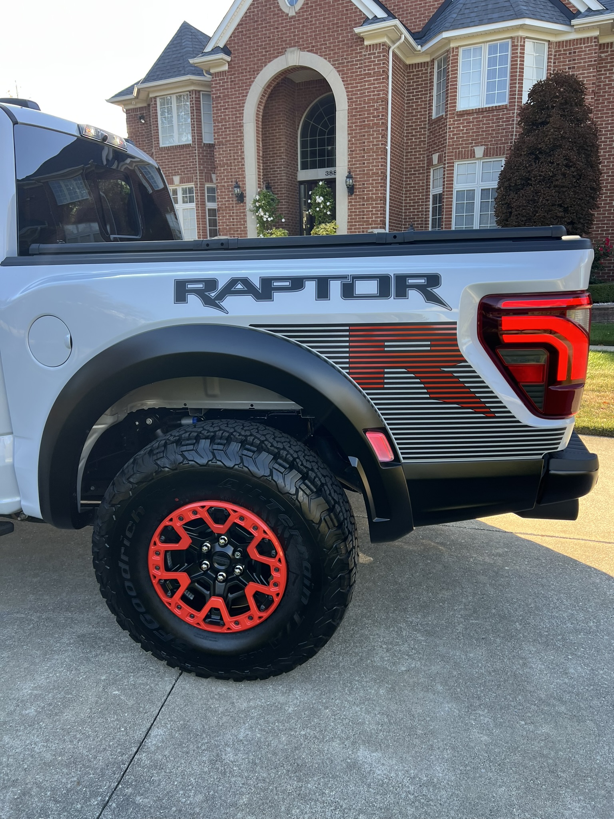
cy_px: 410
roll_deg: +2.0
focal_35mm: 26
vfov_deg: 67.3
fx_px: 615
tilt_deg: -10.9
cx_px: 307
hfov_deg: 53.1
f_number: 1.5
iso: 40
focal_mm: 5.7
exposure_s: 1/289
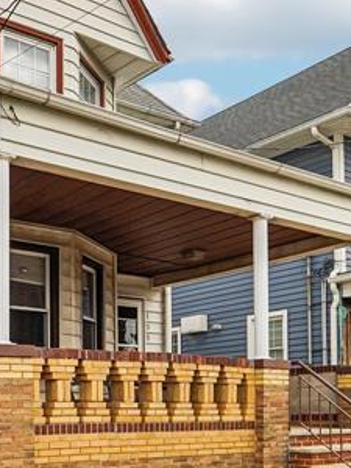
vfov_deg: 41.1
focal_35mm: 46
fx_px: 622
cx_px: 101
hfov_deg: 31.1
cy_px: 189
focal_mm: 14
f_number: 8
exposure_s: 1/800
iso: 400
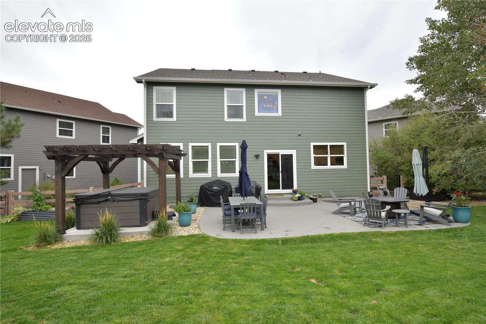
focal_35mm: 18
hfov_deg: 90.0
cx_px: 243
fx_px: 243
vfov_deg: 67.4
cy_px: 162
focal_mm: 18
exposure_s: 1/250
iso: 500
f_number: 7.1
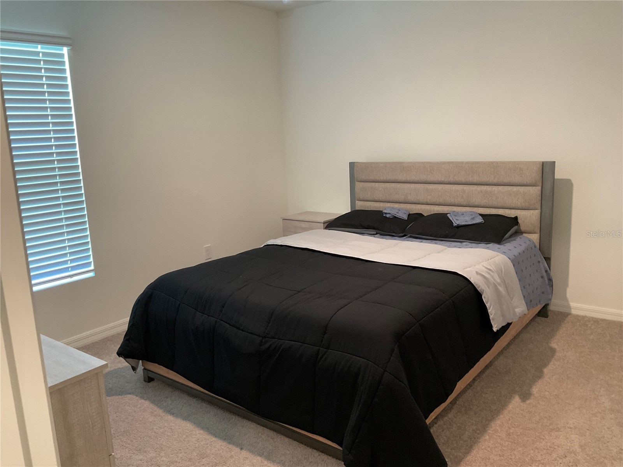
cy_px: 234
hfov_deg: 61.7
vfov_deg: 48.2
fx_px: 522
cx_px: 312
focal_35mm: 29
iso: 250
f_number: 1.8
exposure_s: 1/40
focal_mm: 3
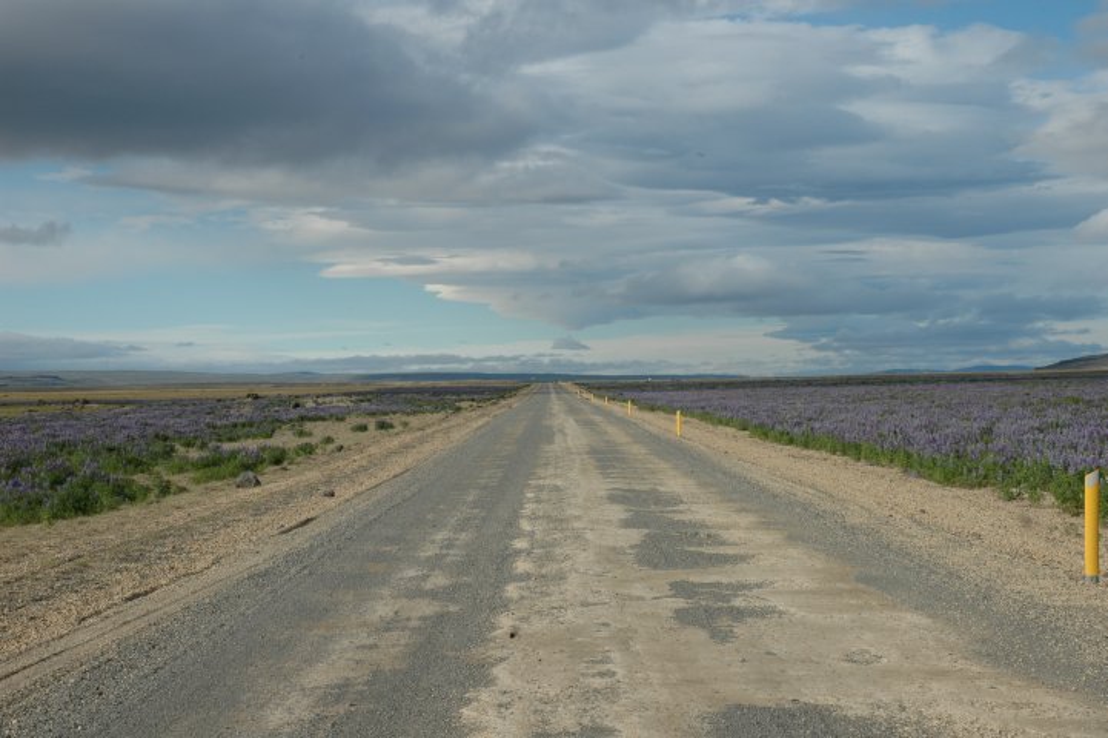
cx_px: 554
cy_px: 369
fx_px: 2030
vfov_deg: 20.6
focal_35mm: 66
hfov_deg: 30.5
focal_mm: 44
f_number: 16
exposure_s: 1/160
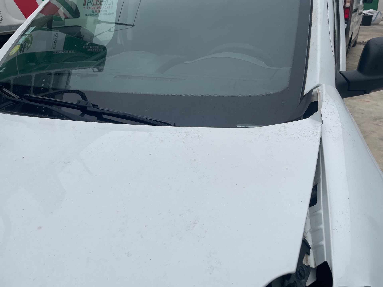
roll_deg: +5.1
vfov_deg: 53.1
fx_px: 288
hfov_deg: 67.3
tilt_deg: -24.3
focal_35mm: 26
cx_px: 192
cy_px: 144
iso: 32
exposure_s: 1/1261
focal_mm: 4.2
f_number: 1.6
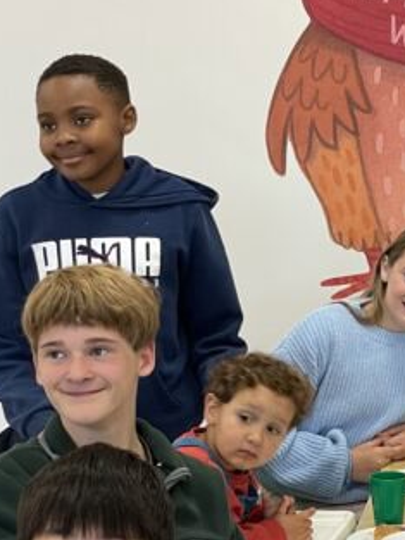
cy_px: 397
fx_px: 2073
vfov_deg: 14.8
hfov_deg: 10.6
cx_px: 677
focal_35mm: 133
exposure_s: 1/50
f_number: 2
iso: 160
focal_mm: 6
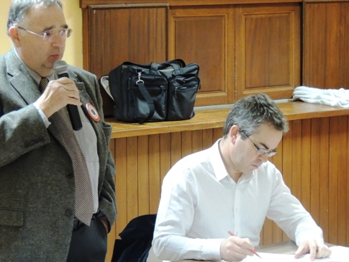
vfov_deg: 11.2
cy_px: 121
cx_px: 126
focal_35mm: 132
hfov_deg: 14.9
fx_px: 1331
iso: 800
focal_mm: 17.8
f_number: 4.1
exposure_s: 1/13
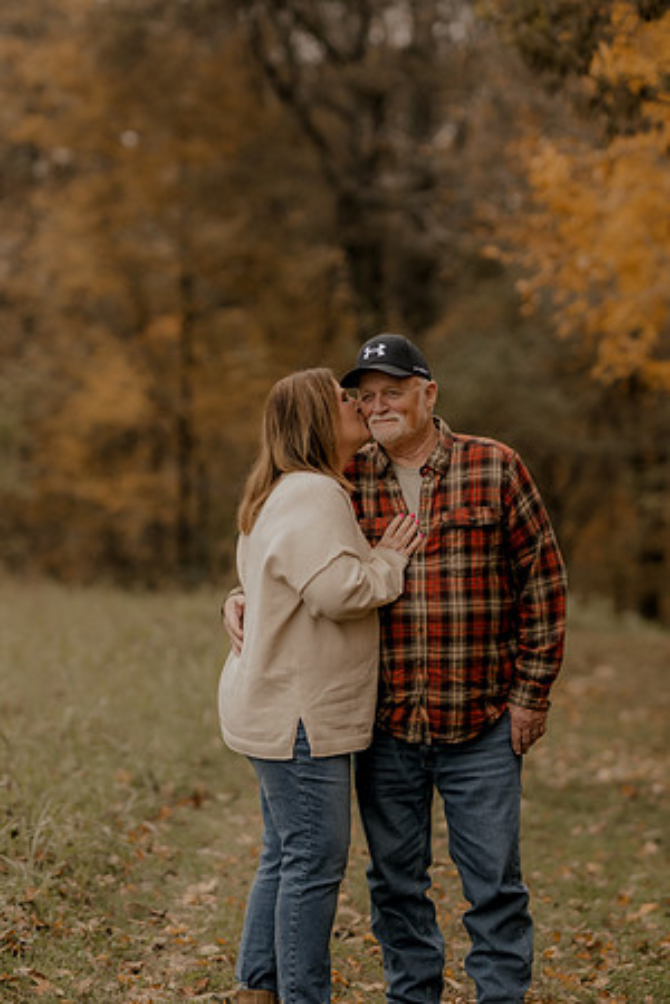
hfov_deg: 10.8
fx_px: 3545
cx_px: 335
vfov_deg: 16.1
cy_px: 502
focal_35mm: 127
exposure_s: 1/2500
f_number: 1.8
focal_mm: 85
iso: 250
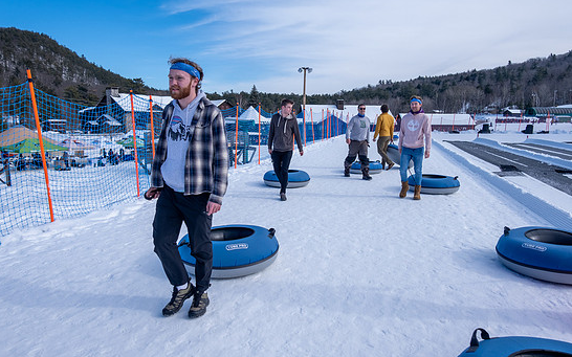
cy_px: 175
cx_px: 284
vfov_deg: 47.6
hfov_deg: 70.4
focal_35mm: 26
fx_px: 405
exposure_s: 1/1000
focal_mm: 16
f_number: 5
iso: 320
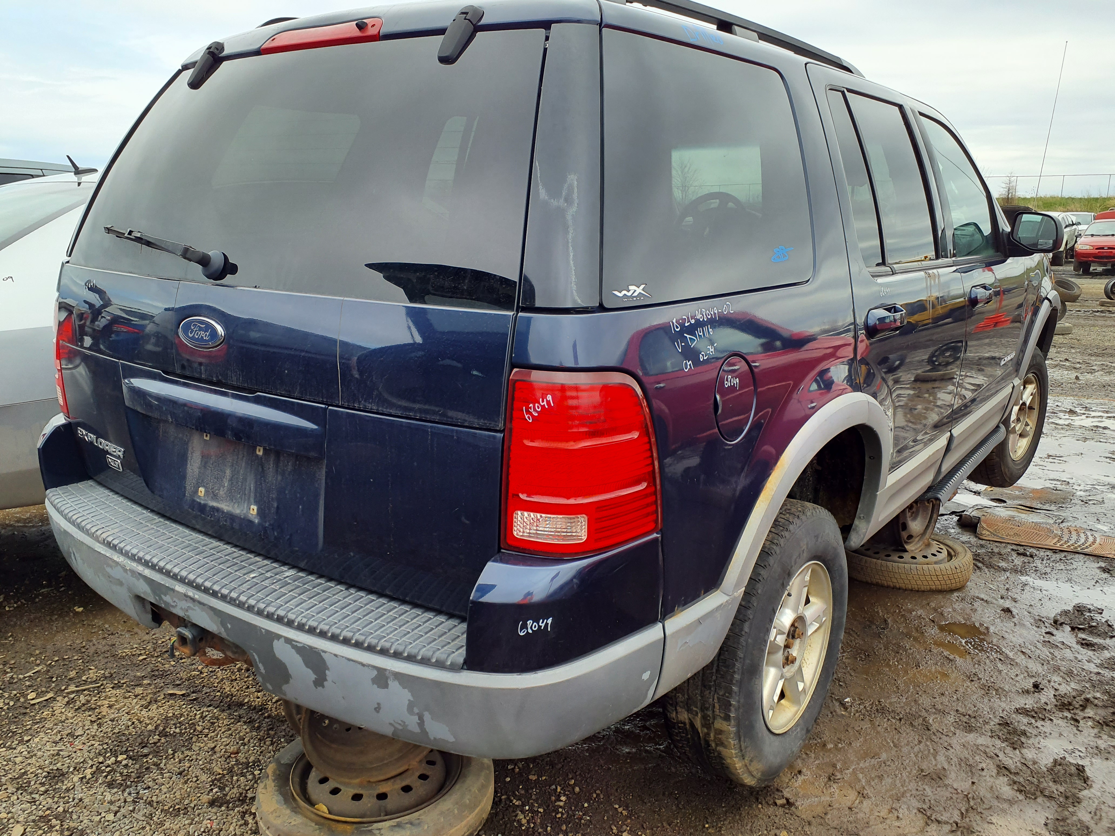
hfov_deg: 65.3
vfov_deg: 51.4
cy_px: 418
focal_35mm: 27
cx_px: 558
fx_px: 870
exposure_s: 1/582
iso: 40
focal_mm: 3.58
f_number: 1.9
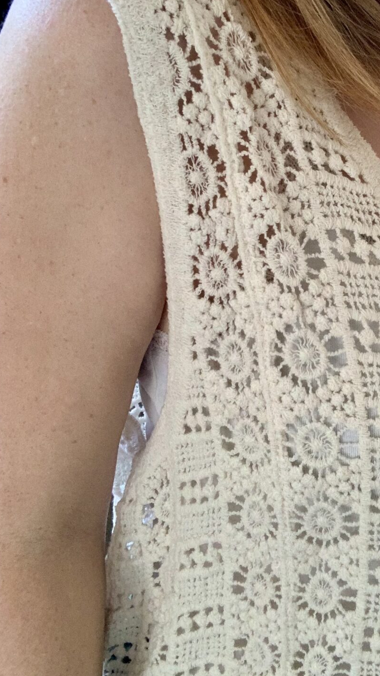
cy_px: 248
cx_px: 319
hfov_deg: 23.5
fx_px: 896
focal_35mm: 50
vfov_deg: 41.0
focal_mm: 2.87
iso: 250
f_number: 2.2
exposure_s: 1/60
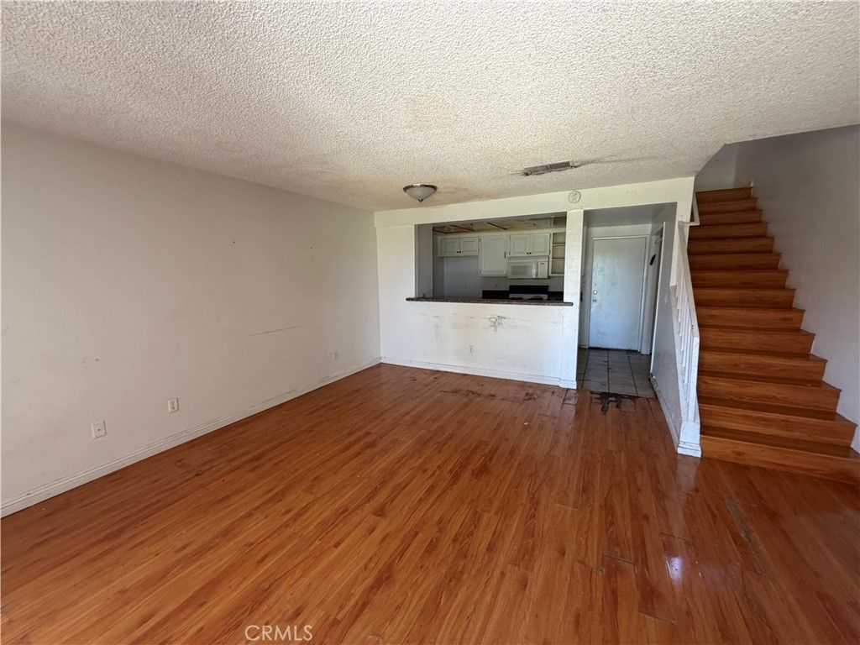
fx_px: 348
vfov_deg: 85.7
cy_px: 322
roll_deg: +1.1
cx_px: 430
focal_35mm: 14
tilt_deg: -7.9
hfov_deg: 102.1
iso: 320
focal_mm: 2.22
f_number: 2.2
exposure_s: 1/121
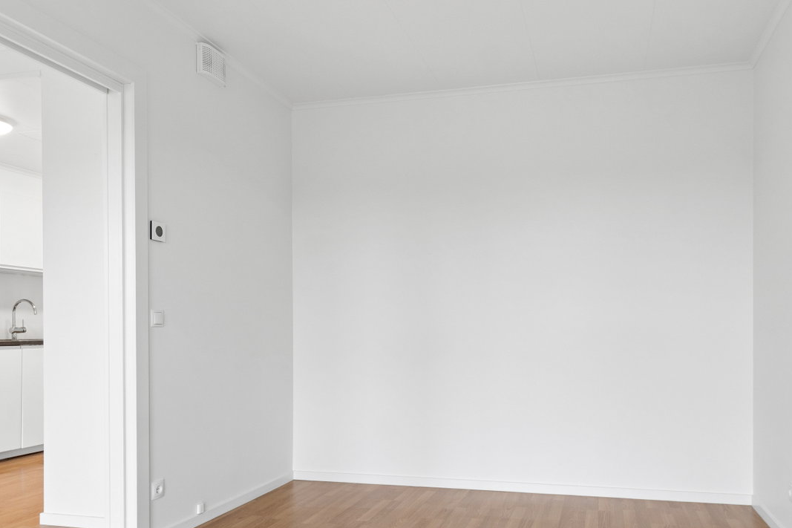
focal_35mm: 27
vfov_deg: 47.6
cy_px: 319
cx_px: 451
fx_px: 594
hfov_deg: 67.1
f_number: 8
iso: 200
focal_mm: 12
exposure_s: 1/30
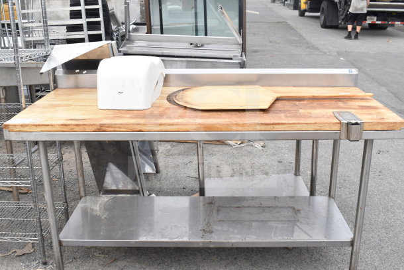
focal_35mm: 38
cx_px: 202
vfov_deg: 35.5
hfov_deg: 51.3
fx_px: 421
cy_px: 135
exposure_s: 1/200
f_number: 7.1
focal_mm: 25
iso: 200
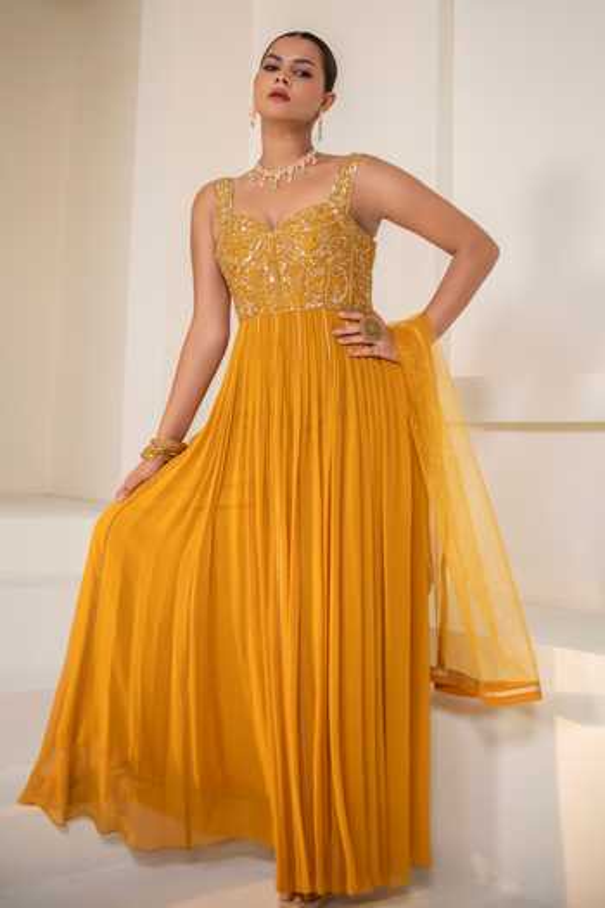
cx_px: 302
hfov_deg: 37.9
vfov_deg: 54.4
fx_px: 882
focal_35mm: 35
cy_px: 454
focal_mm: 35
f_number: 2.8
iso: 400
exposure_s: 1/125
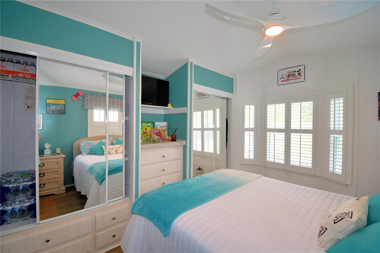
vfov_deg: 77.3
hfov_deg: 100.4
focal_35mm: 15
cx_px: 190
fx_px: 158
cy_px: 126
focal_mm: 10
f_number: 4.5
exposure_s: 1/50
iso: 200
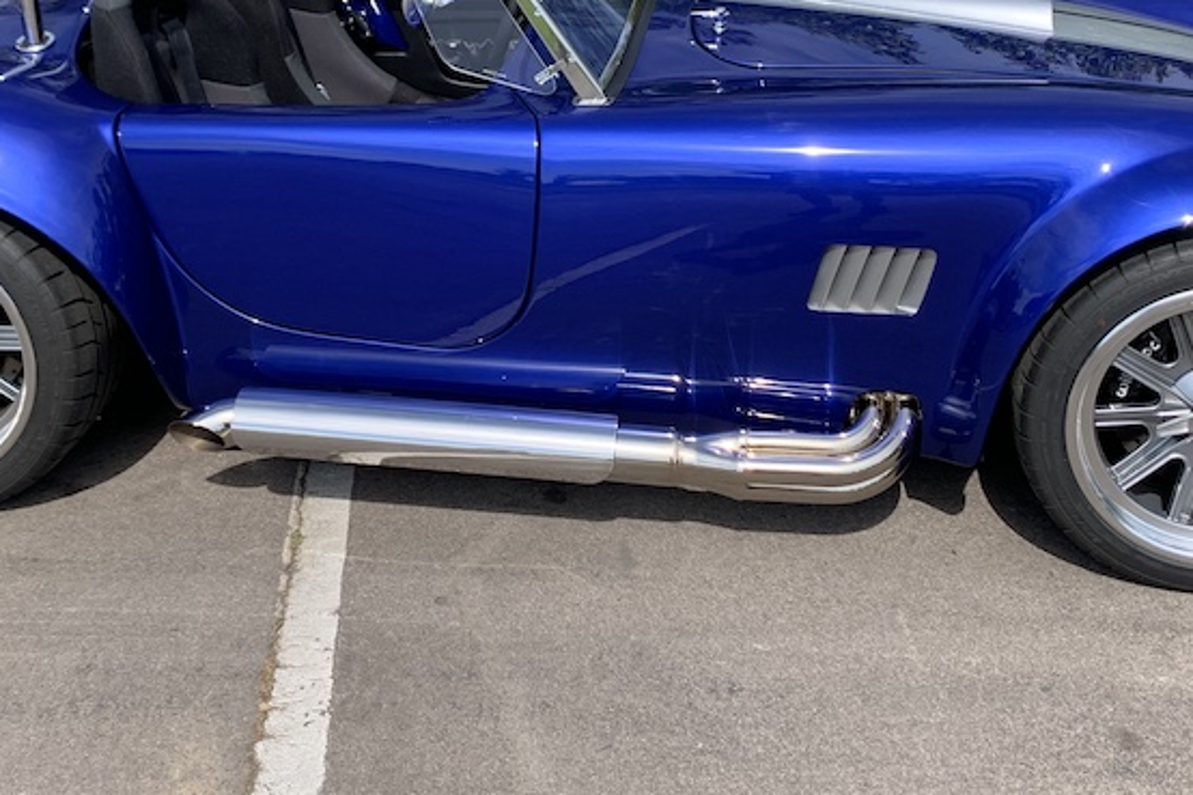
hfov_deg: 39.6
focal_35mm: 50
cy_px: 155
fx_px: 1656
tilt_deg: -17.3
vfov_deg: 26.5
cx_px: 545
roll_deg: +1.2
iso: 25
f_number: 1.8
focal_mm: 4.25
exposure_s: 1/1054
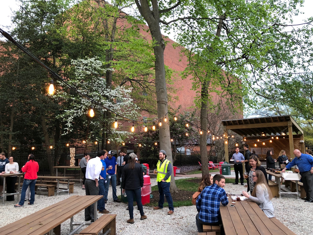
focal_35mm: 29
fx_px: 262
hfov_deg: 61.7
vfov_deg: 48.2
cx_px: 156
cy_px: 118
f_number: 1.8
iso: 32
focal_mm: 4
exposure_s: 1/30
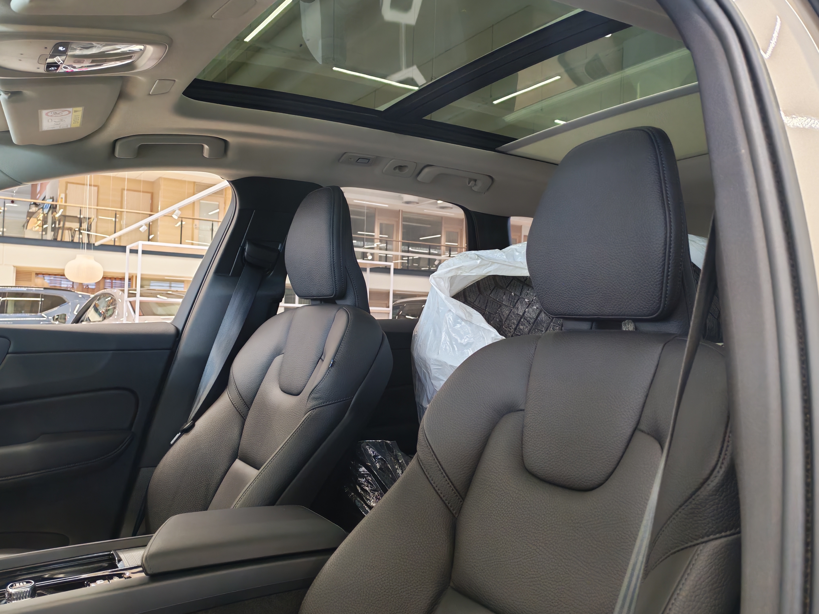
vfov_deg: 44.2
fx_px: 757
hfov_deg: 56.8
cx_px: 410
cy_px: 307
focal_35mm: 32
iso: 640
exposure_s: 1/100
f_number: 1.9
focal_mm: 6.12
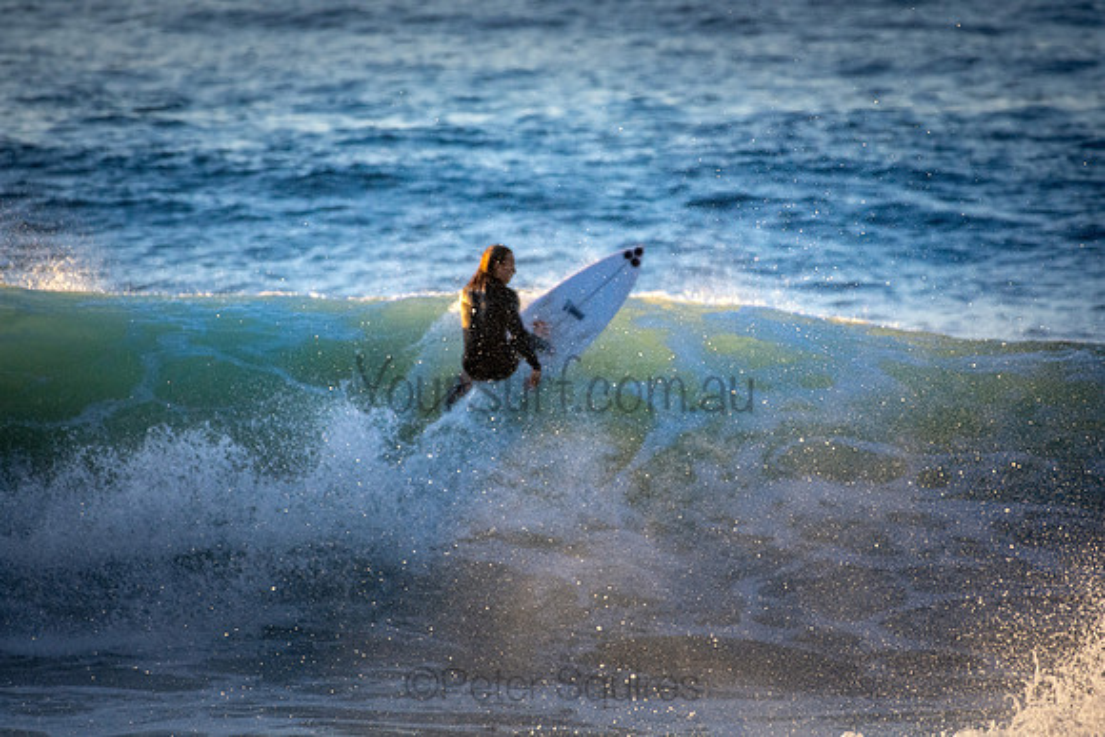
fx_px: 23025
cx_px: 552
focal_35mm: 750
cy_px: 368
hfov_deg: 2.7
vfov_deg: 1.8
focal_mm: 500
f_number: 5.6
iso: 1100
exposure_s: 1/2000
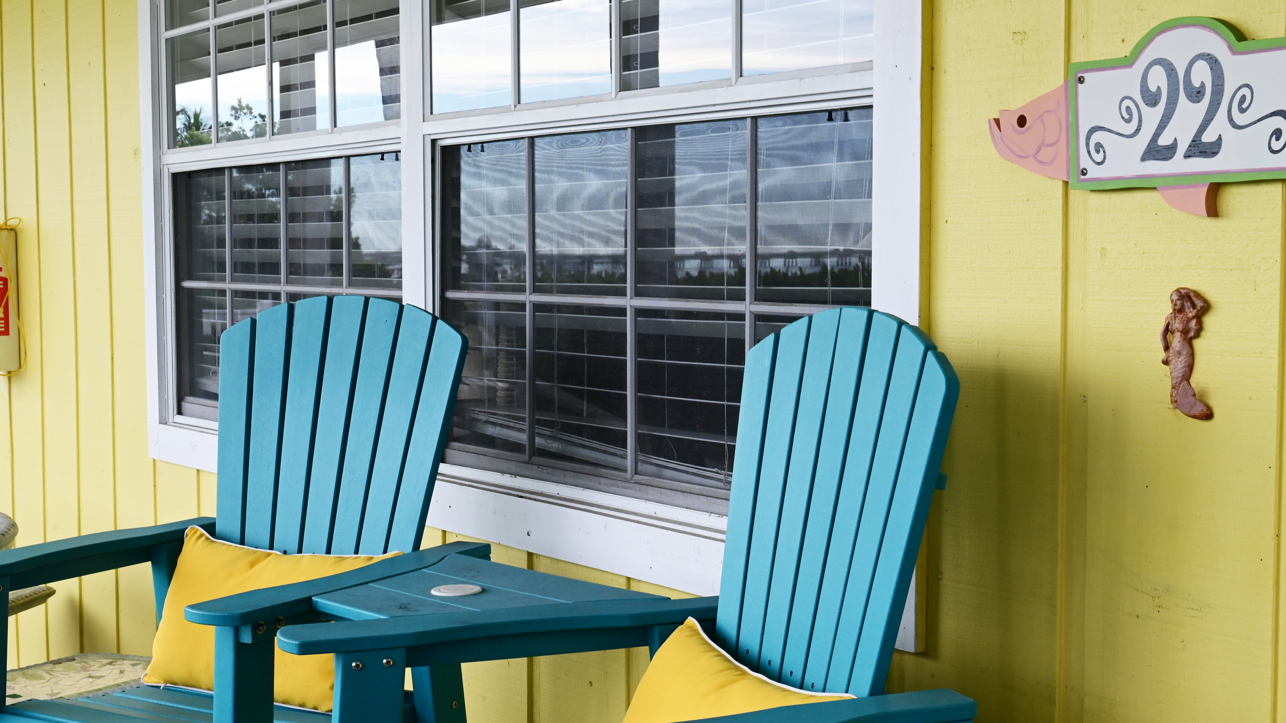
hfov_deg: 39.2
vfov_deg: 22.6
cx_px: 636
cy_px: 383
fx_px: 1807
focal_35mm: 53
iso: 800
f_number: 18
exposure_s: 1/60
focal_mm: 50
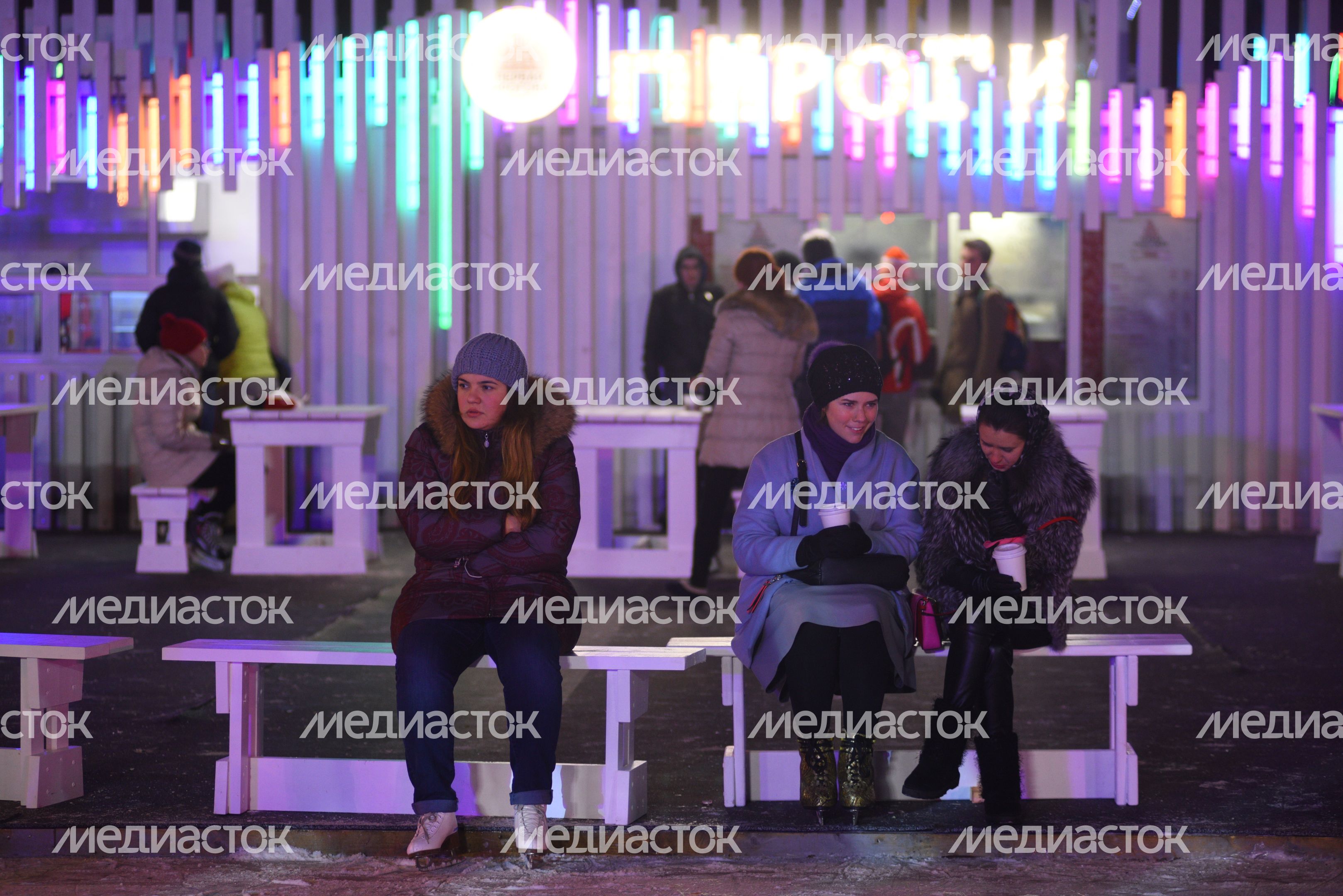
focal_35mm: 100
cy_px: 448
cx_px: 672
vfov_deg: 13.7
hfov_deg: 20.4
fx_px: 3732
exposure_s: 1/200
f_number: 2.8
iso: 1250
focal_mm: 100
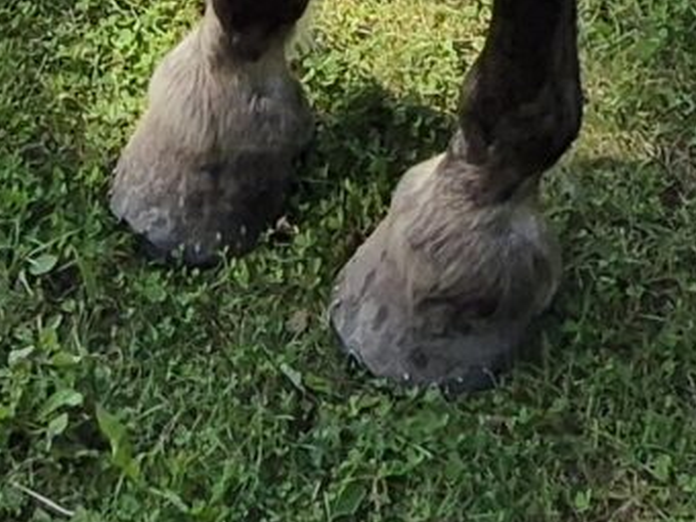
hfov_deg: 20.0
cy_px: -999
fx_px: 1970
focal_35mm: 98
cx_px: 250
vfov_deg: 10.8
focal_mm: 2.2
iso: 50
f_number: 2.2
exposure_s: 1/1808
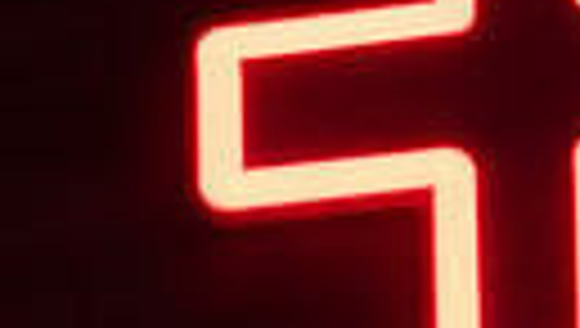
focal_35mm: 310
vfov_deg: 3.8
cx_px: 202
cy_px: 944
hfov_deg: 6.9
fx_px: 4775
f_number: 1.2
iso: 320
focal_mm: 85
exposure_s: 1/320
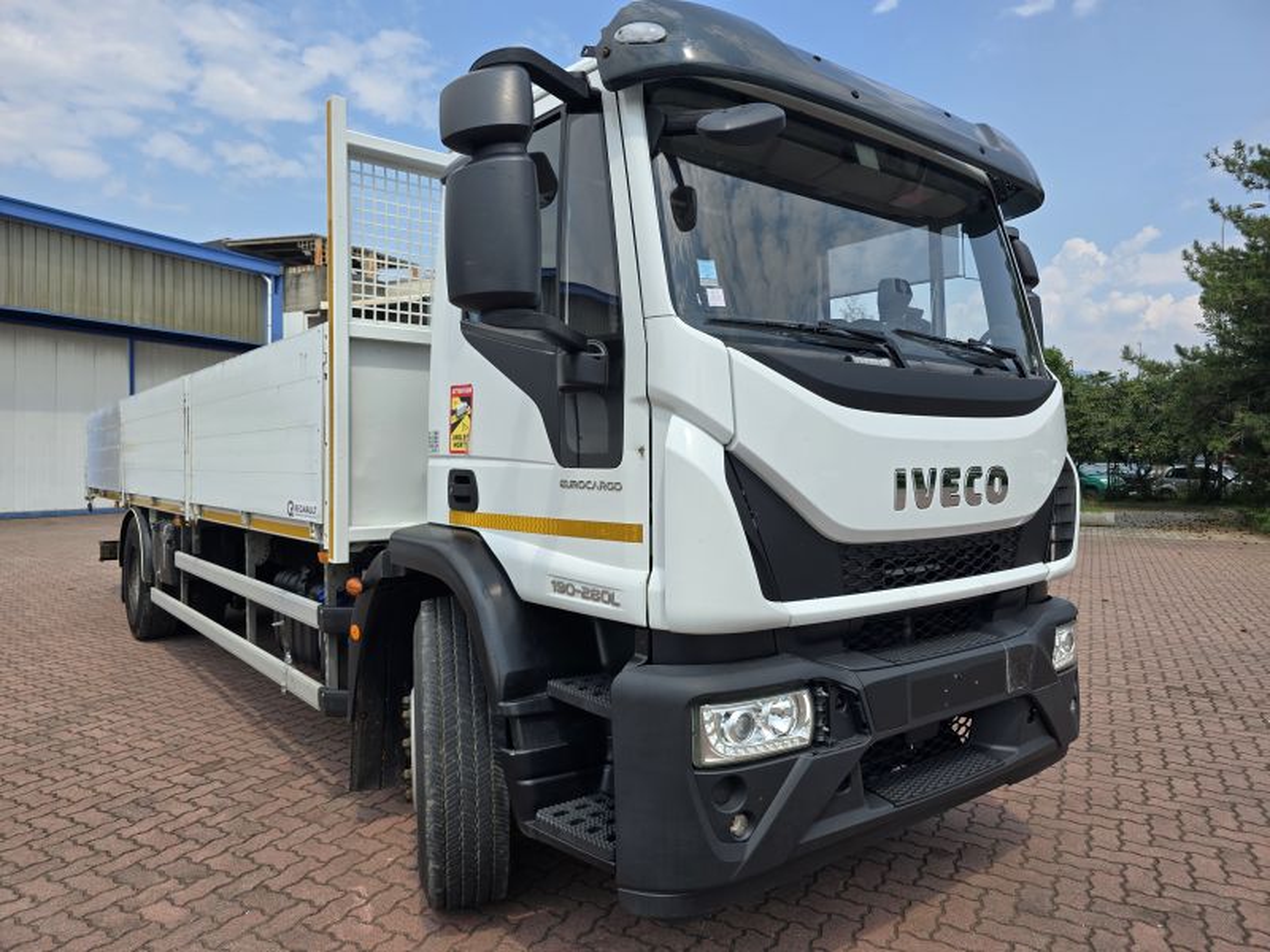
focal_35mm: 23
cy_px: 476
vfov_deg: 58.9
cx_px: 635
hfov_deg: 73.9
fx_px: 844
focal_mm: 6.3
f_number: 1.7
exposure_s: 1/771
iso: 12
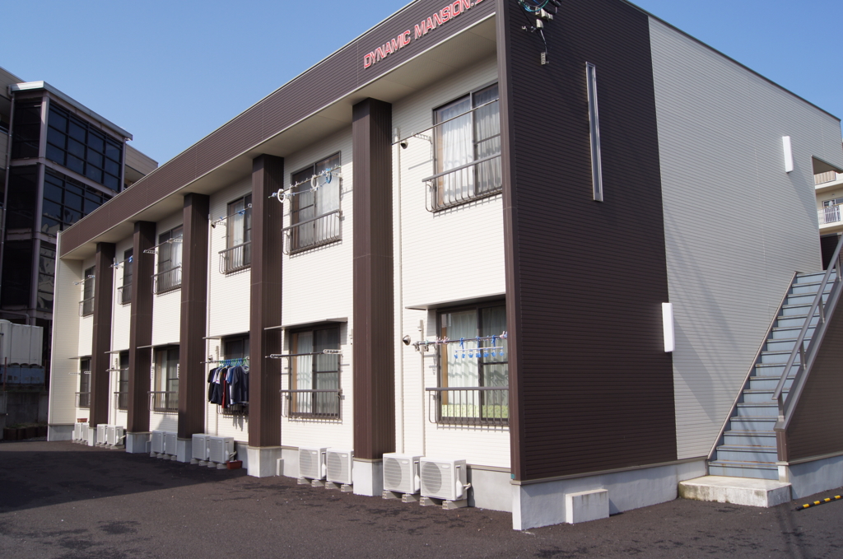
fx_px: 701
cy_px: 280
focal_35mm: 30
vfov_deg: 43.5
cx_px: 422
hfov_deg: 62.0
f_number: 8
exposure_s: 1/250
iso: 100
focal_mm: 20
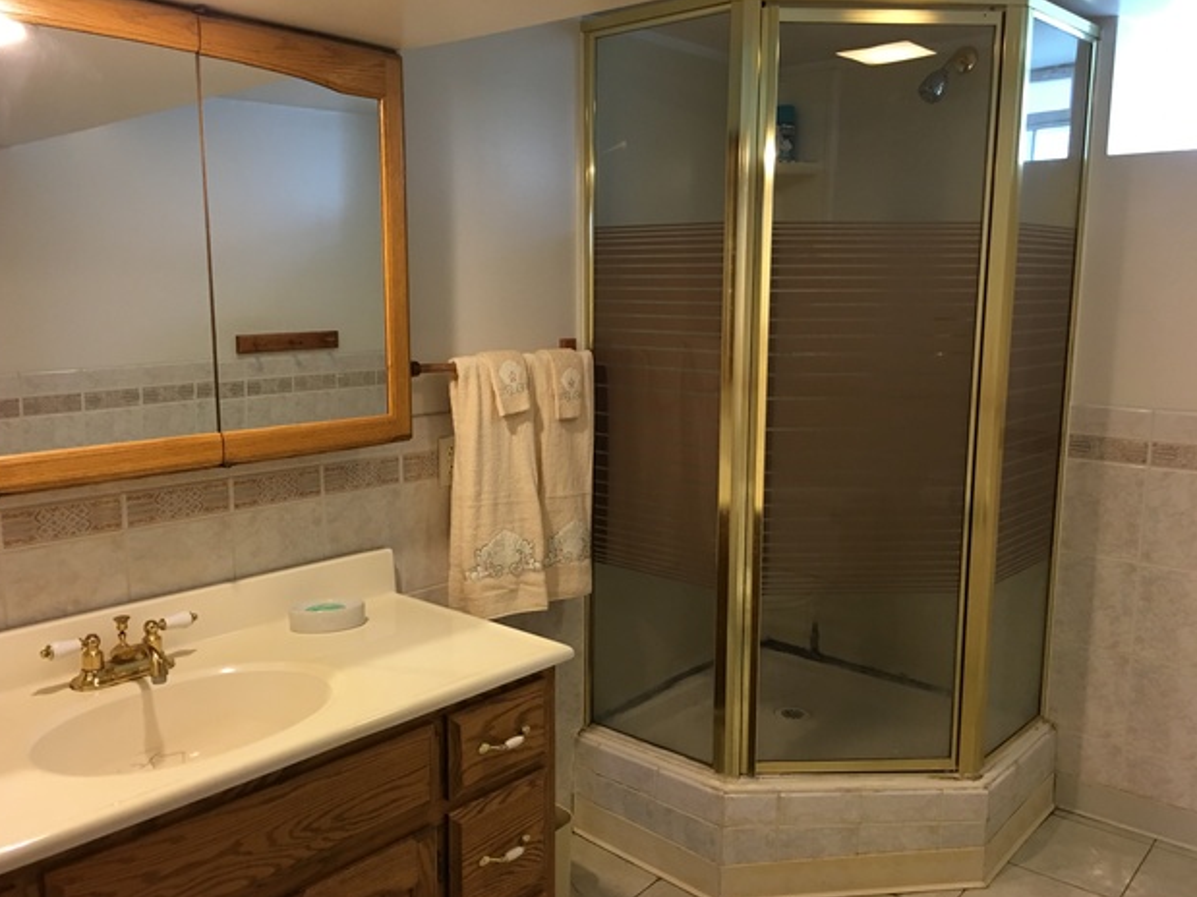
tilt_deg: -7.8
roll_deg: -1.3
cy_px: 460
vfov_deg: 46.8
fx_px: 1037
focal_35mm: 30
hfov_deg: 60.0
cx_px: 594
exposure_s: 1/15
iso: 64
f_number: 2.2
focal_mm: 4.15
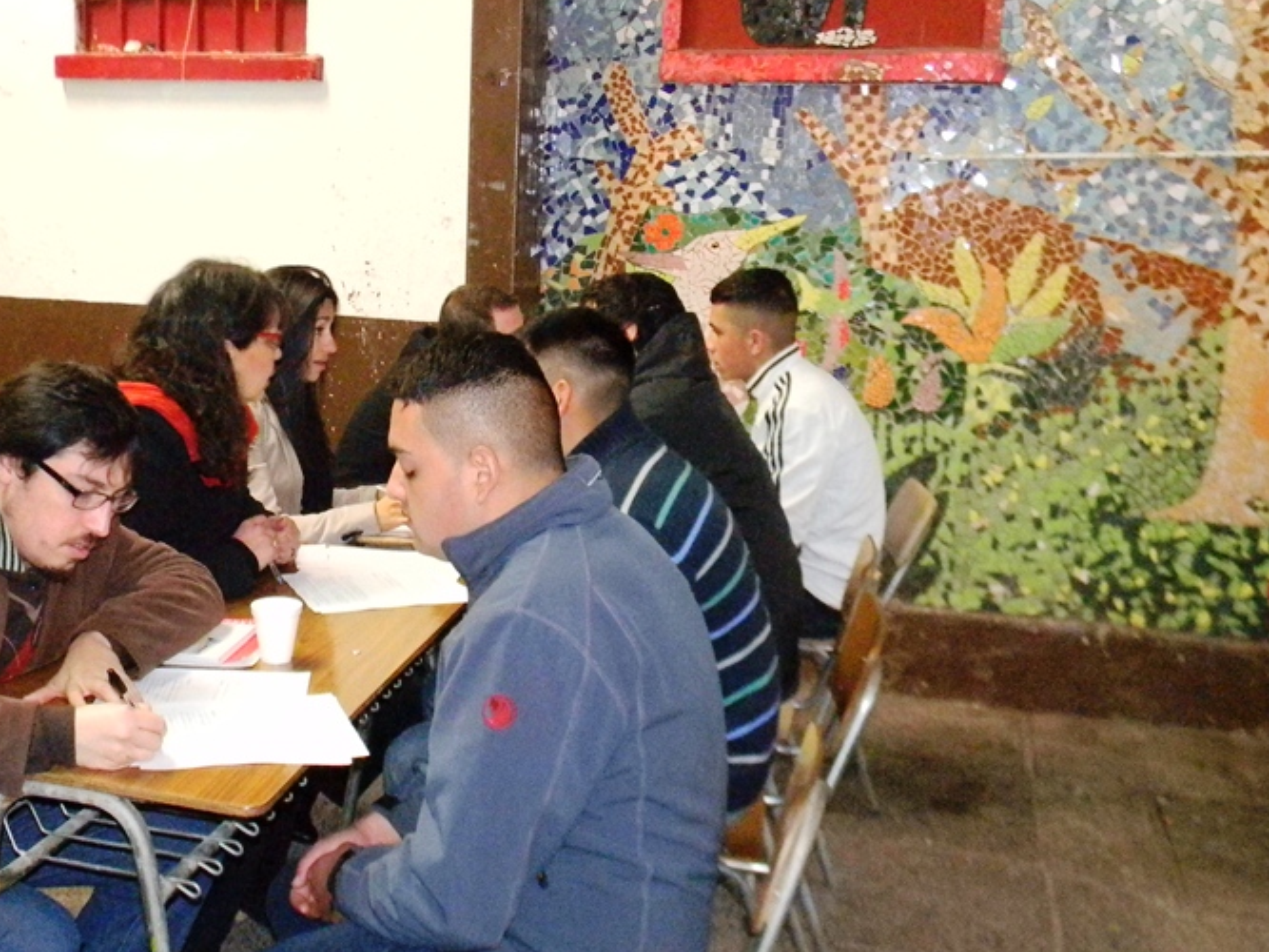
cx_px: 403
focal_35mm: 42
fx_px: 1539
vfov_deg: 34.3
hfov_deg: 44.0
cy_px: 419
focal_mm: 5
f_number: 3.5
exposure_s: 1/29.3
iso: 800
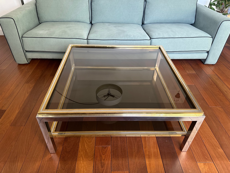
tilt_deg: -37.0
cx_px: 115
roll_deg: -1.5
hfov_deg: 71.6
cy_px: 86
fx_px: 159
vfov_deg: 56.8
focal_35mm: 24
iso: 250
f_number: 1.78
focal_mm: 6.86
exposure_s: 1/69
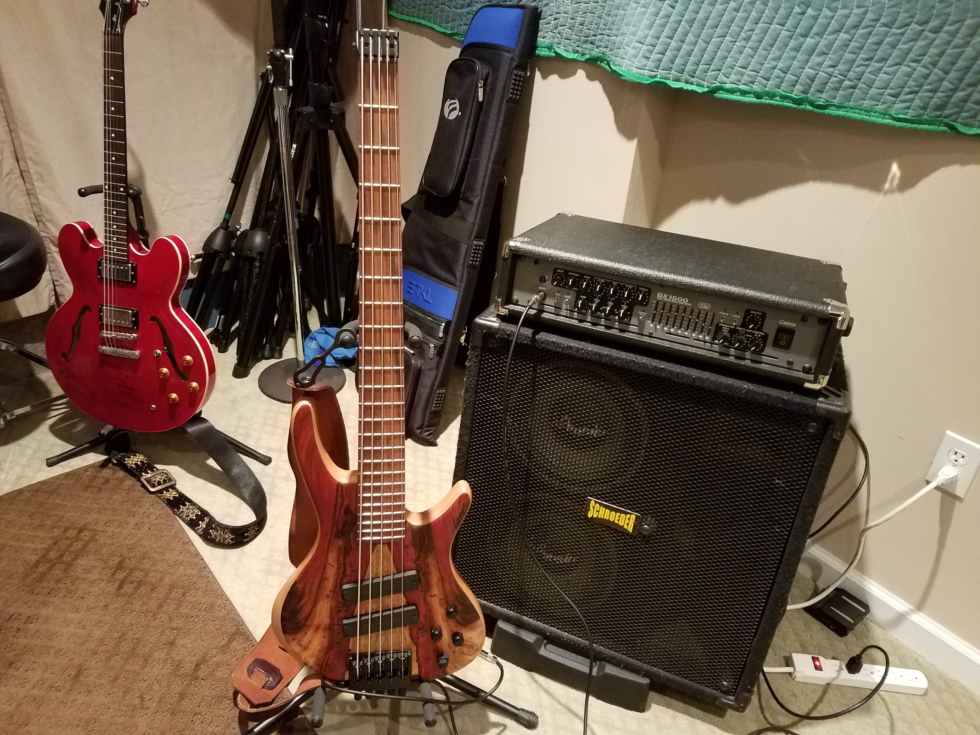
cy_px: 368
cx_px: 490
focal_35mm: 26
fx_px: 736
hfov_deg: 67.3
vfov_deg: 53.1
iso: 250
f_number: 1.7
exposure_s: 1/10
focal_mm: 4.2
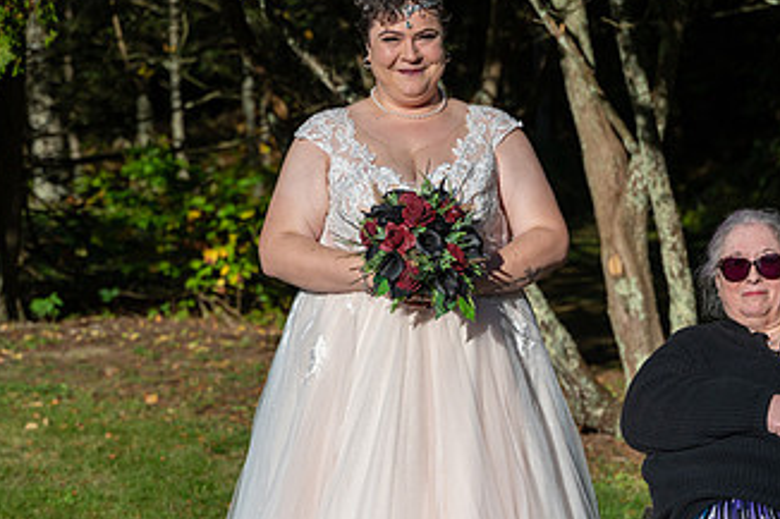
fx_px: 2620
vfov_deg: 11.3
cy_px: 352
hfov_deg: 16.8
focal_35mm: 121
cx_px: 624
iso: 560
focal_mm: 68
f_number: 4
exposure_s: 1/8000
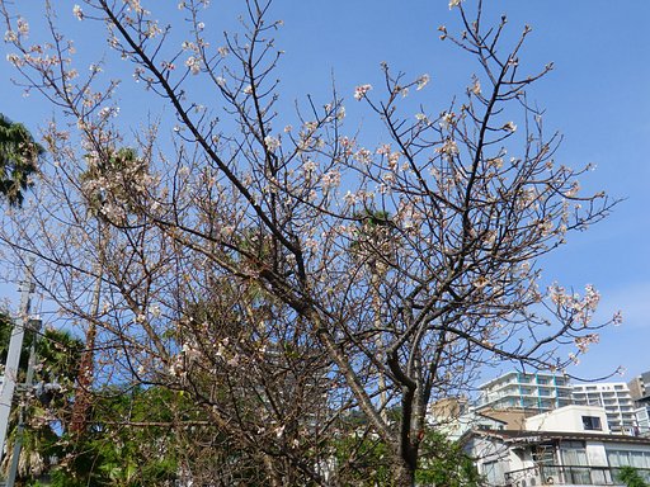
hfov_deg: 54.0
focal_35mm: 34
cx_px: 325
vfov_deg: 41.8
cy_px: 244
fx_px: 638
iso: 64
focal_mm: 6.1
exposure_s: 1/800
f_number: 3.6
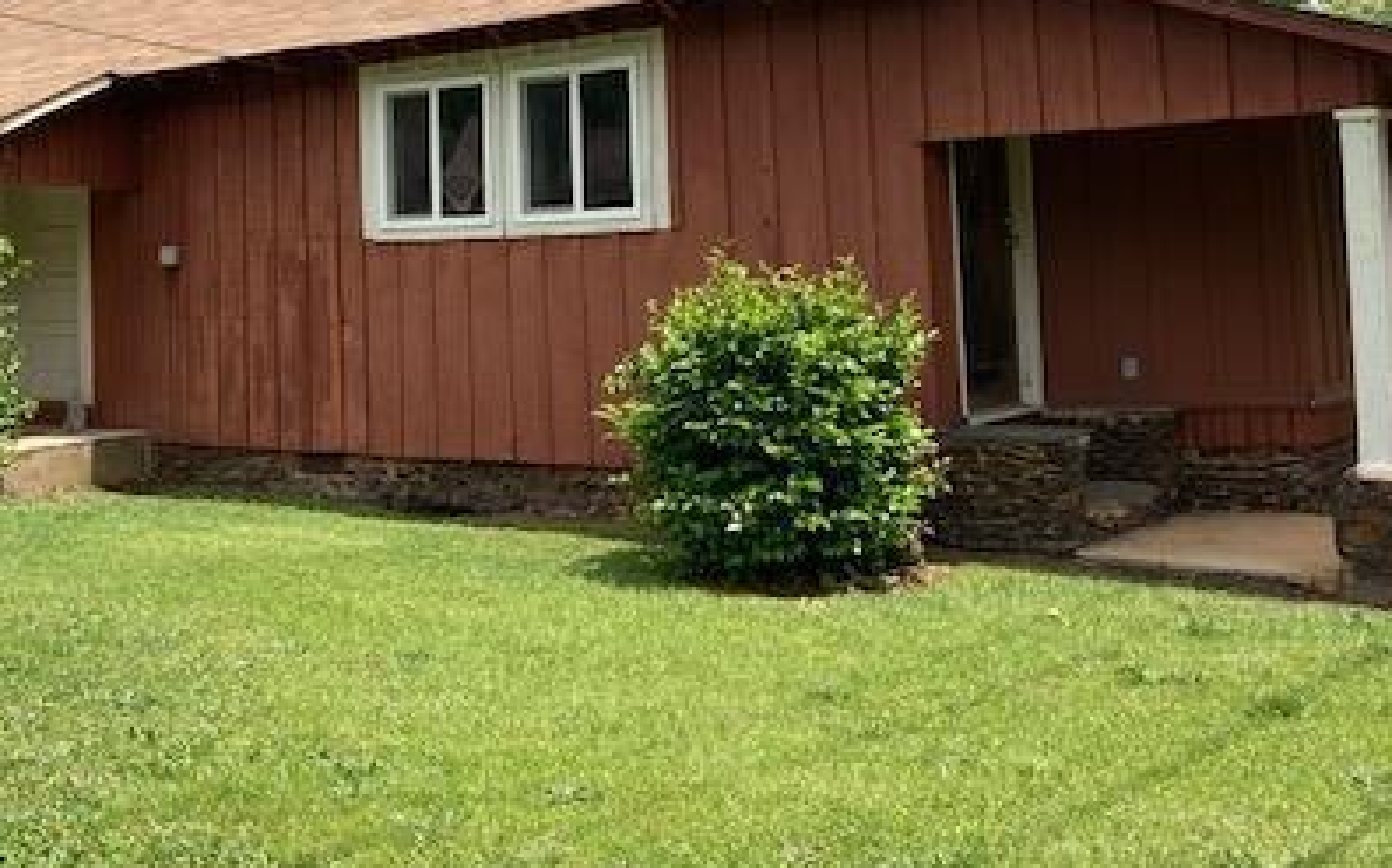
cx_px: 499
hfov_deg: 41.5
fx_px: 1820
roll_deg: +1.6
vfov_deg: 26.4
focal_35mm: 48
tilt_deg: +2.9
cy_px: 204
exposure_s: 1/1869
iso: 20
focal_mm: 3.99
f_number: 1.8
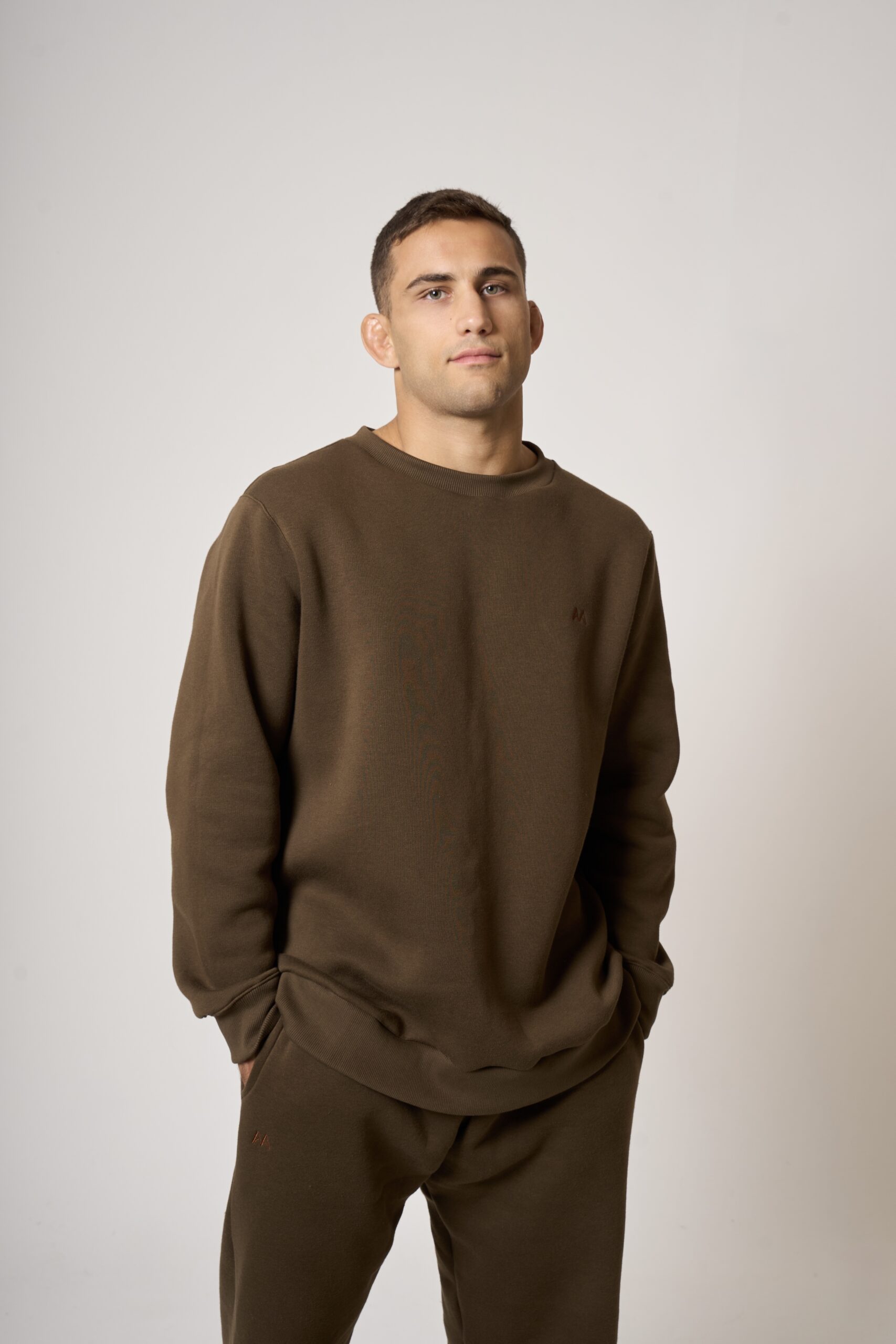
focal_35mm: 42
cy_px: 672
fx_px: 1568
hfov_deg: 31.9
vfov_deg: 46.4
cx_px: 448
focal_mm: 42
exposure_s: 1/160
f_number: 8
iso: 320
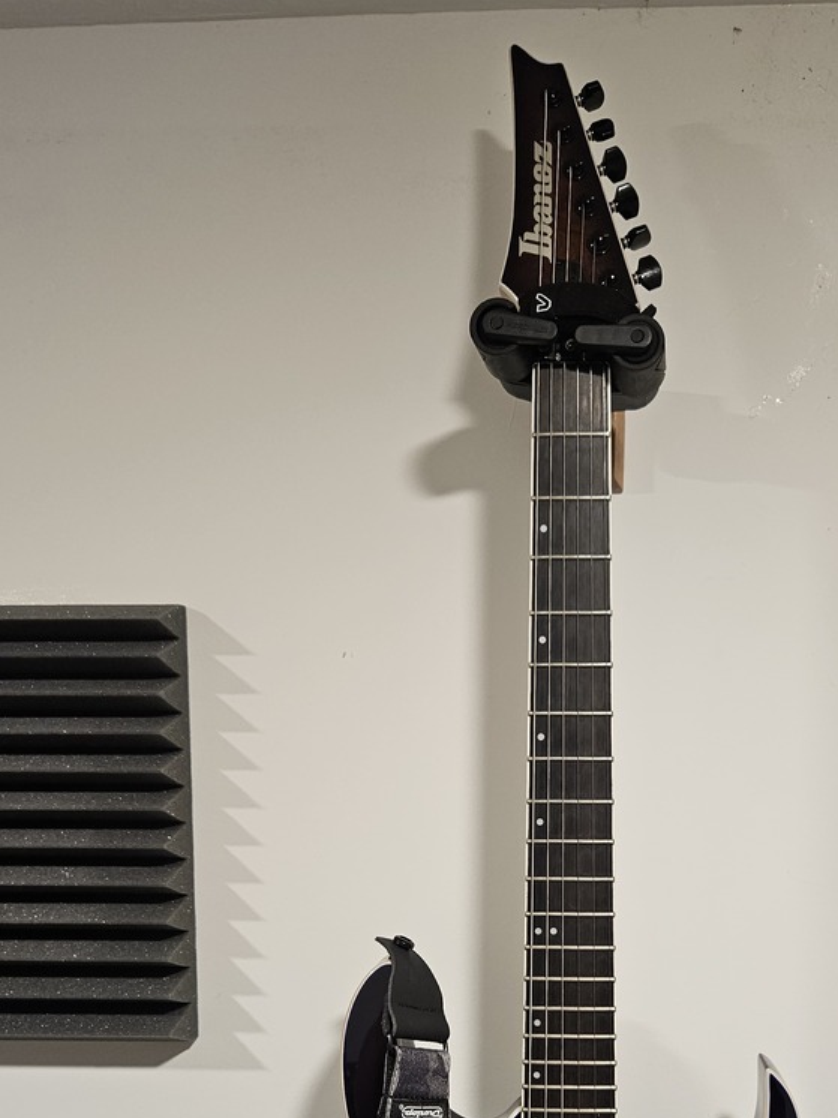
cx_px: 555
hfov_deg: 38.2
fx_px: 1195
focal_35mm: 37
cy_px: 850
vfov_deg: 48.1
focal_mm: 5.4
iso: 320
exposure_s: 1/120
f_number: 1.8
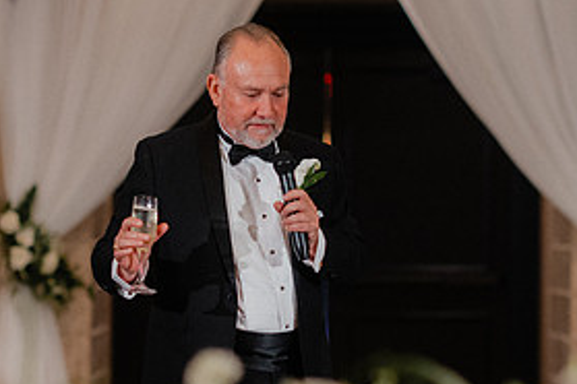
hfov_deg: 11.6
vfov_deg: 7.7
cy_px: 315
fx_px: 2837
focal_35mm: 177
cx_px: 219
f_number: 2
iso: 2000
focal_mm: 85
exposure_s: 1/160
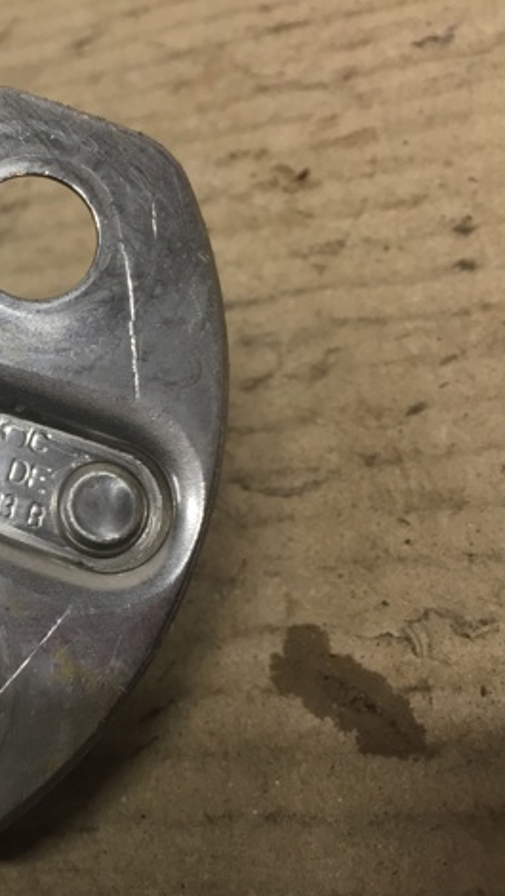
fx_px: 1022
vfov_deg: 47.3
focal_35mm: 43
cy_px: 454
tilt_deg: -47.2
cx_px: -90
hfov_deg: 25.2
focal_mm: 4.15
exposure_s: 1/33
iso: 50
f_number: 2.2
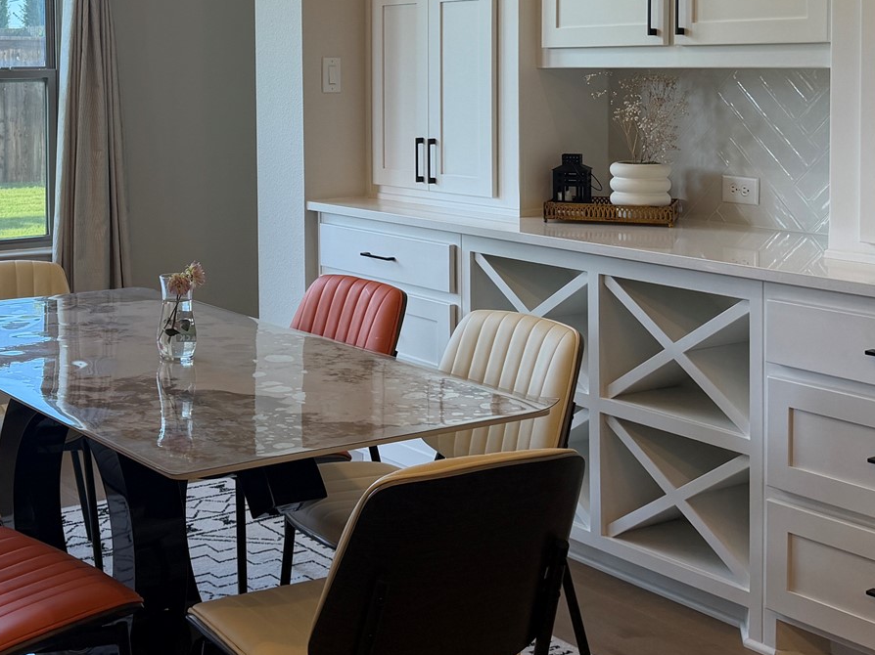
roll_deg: +0.9
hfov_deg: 34.4
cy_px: 103
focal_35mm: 55
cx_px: 243
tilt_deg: -2.2
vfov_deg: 25.9
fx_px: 1390
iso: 80
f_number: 1.78
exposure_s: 1/201
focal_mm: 6.76
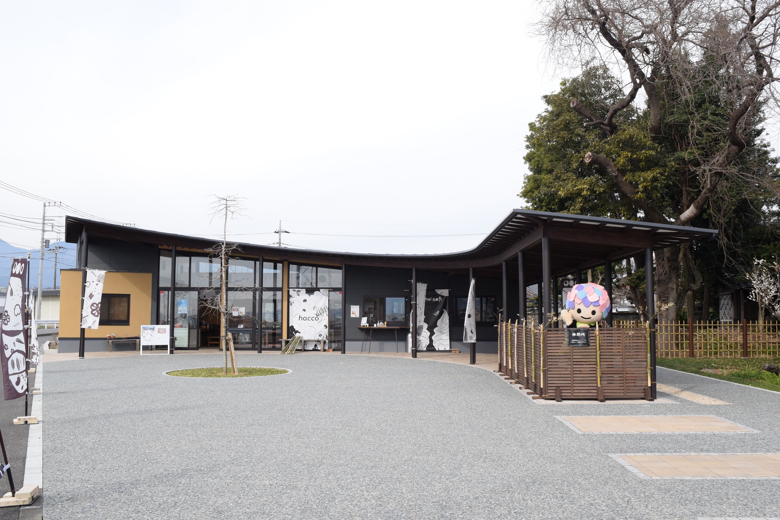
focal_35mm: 33
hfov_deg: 57.2
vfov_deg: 40.0
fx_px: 715
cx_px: 390
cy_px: 260
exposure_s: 1/500
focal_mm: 22
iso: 1000
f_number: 11
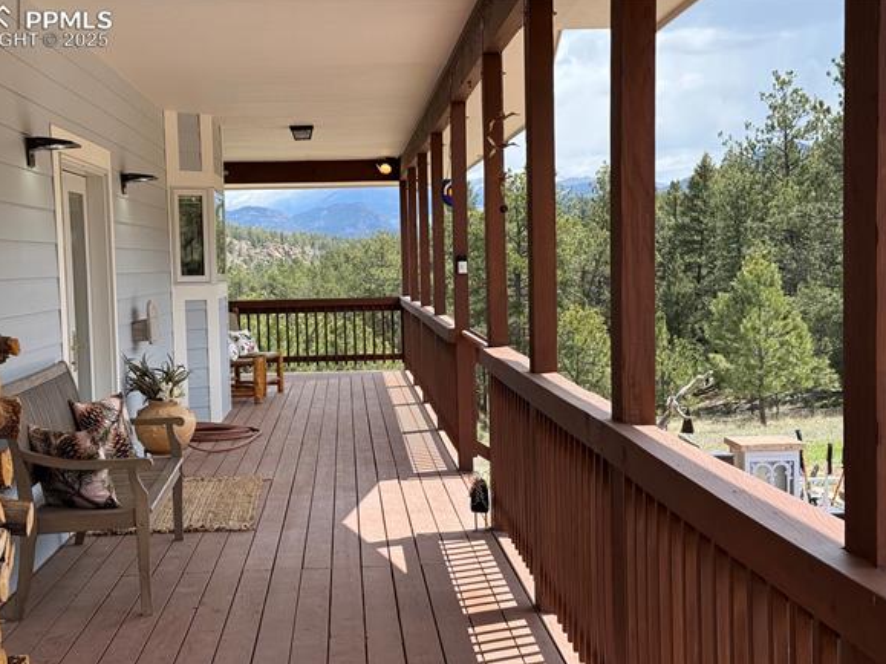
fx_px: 1356
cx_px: 410
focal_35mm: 53
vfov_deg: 27.5
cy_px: 360
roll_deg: +1.5
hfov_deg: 36.2
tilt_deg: -4.6
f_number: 1.78
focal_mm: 6.76
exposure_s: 1/2088
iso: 80
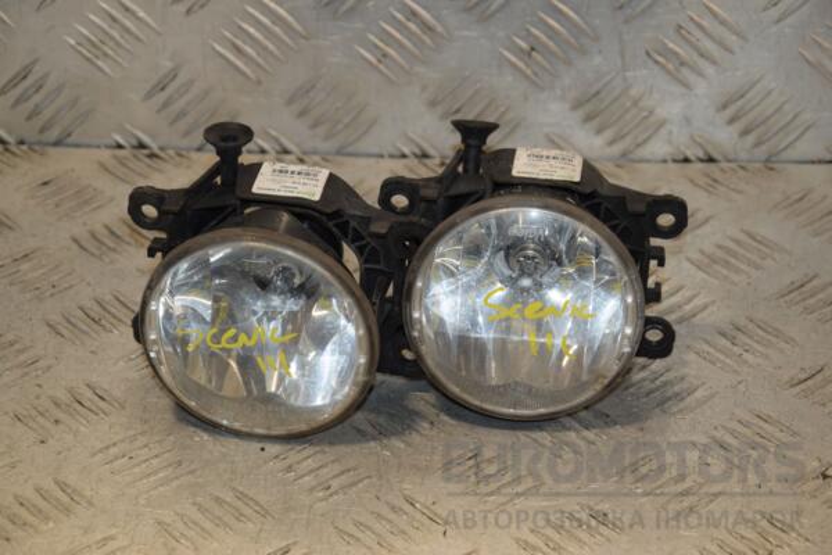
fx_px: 2946
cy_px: 278
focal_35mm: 128
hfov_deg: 16.1
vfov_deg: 10.8
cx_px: 416
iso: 800
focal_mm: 85
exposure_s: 1/200
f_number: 8
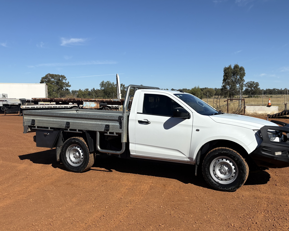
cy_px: 120
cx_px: 160
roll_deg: +1.2
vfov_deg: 42.2
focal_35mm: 35
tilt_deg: -4.0
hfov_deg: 51.4
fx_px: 299
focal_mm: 5.96
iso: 50
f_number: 1.6
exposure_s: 1/5348
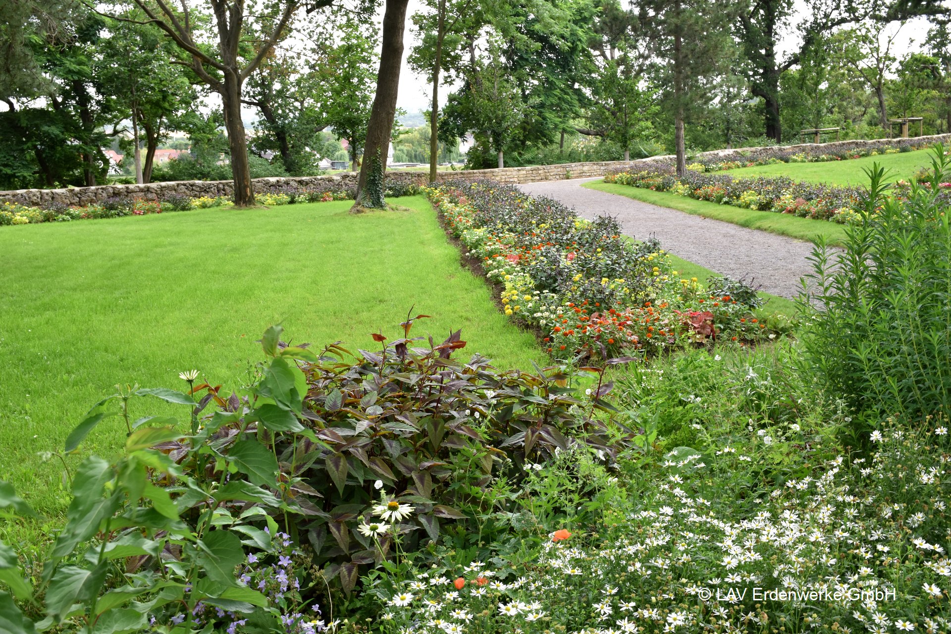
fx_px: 1189
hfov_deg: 43.6
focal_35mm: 45
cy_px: 317
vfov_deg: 29.9
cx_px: 476
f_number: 10
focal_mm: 30
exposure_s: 1/30
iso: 400
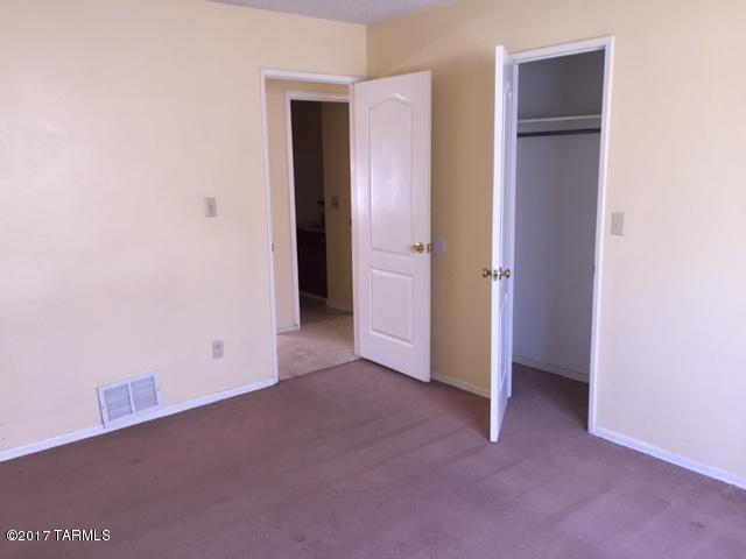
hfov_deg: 61.7
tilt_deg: -9.4
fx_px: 625
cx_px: 373
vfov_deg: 48.2
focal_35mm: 29
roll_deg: +0.5
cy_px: 280
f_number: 2.2
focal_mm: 4.15
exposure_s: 1/30
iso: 100
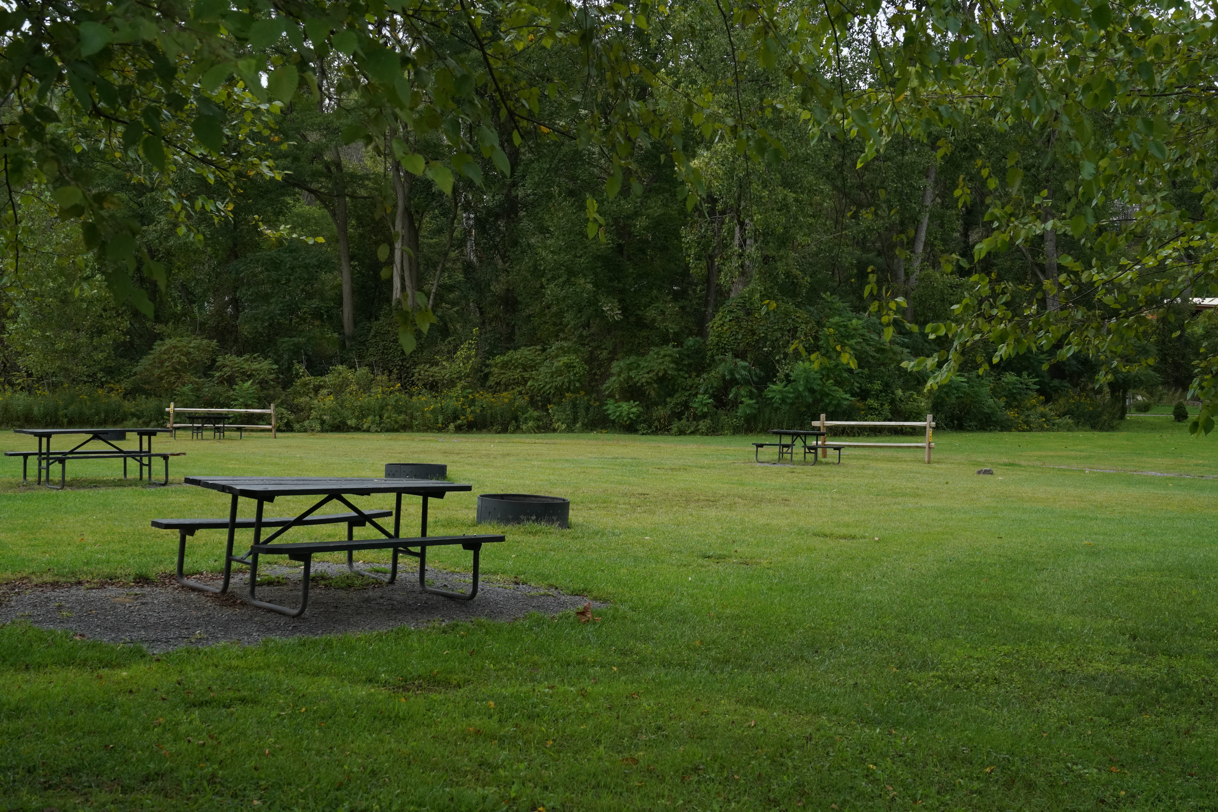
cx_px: 609
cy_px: 406
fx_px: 1523
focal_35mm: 45
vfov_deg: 29.9
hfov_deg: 43.6
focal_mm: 45
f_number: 13
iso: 1600
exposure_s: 1/500
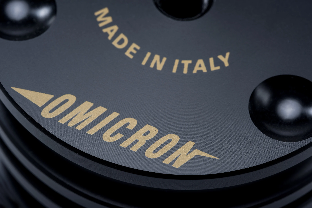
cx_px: 156
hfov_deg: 54.4
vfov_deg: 37.9
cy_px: 104
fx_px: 303
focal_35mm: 35
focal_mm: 35
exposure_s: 1/160
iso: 125
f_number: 8
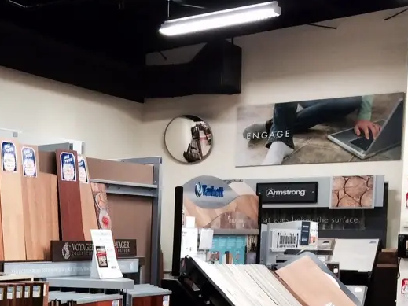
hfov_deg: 24.2
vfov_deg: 19.4
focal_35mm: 74
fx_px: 872
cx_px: -64
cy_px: 297
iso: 80
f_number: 2.2
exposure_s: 1/30
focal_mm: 4.12
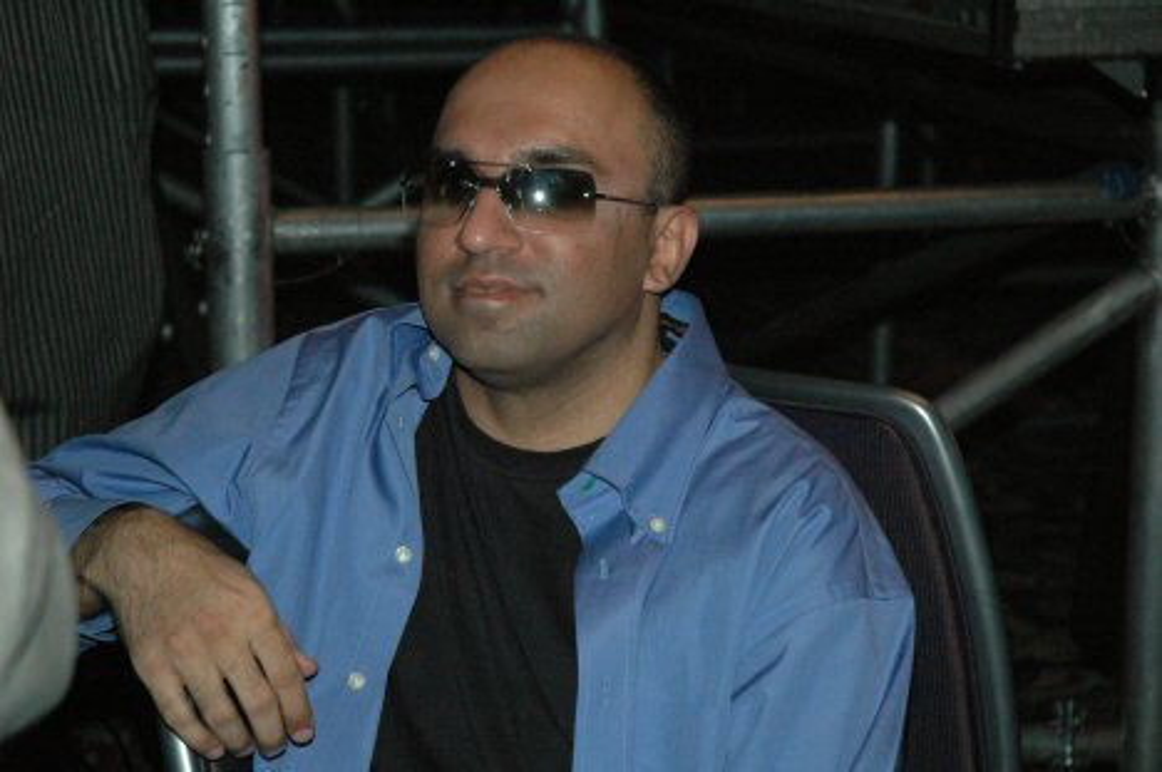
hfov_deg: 24.2
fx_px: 2708
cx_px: 581
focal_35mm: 84
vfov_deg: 16.2
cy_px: 386
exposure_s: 1/60
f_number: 5
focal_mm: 56
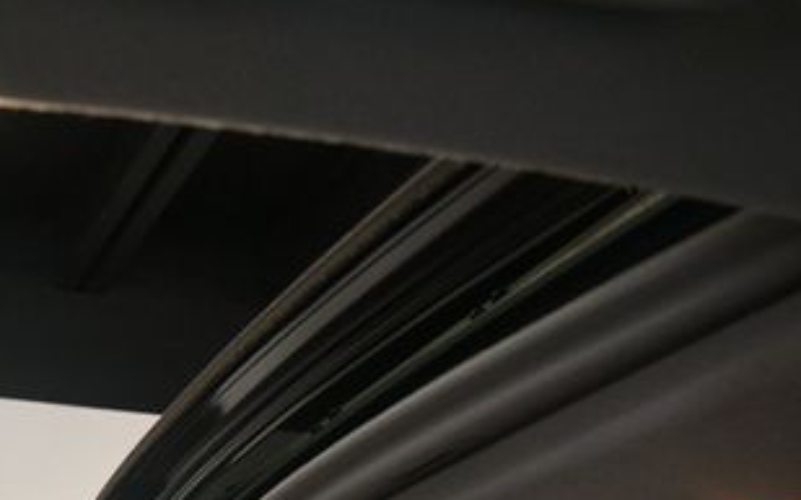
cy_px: 415
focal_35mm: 57
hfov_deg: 33.5
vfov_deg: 22.4
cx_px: 60
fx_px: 1244
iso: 1100
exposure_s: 1/125
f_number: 3.5
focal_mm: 18
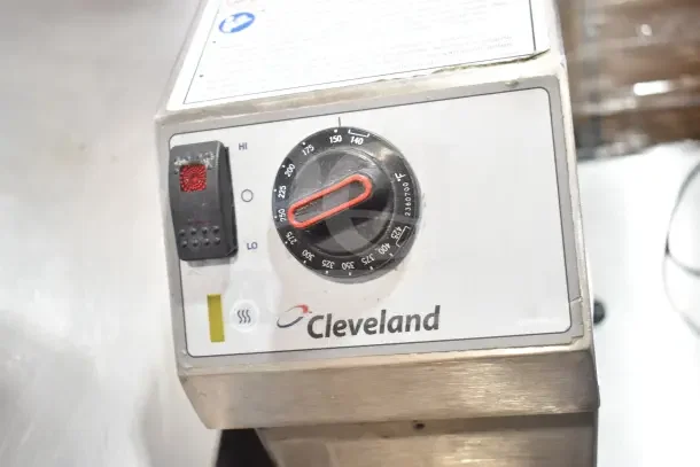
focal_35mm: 45
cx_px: 350
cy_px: 234
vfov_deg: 29.9
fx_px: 875
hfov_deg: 43.6
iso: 720
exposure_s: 1/50
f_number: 4.2
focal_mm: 30
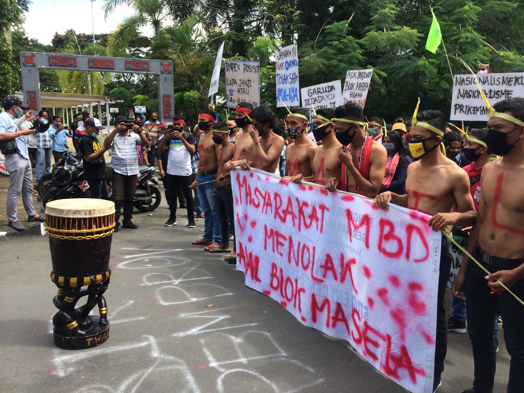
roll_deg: -0.8
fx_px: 439
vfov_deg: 48.2
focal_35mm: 29
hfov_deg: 61.7
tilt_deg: -9.9
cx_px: 262
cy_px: 196
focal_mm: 4.15
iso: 32
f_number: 2.2
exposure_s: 1/547
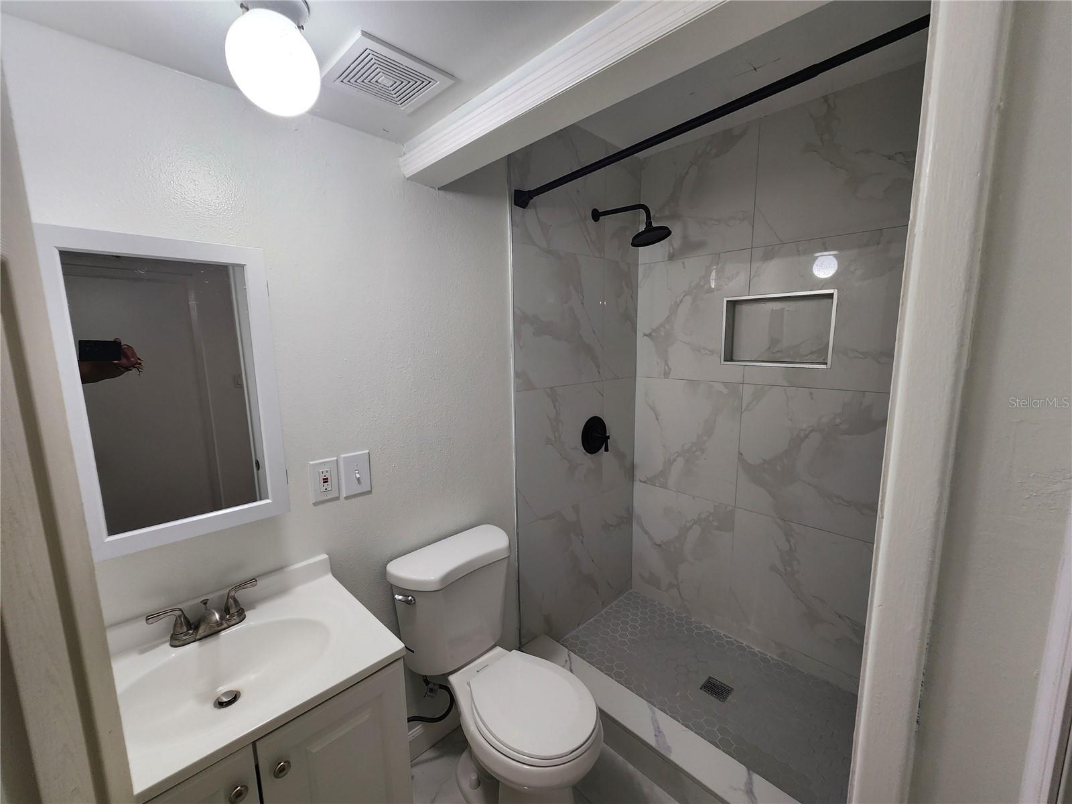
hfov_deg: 106.2
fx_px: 403
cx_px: 536
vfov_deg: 89.9
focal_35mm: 13
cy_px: 402
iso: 100
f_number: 2.2
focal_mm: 2.2
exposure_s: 1/60
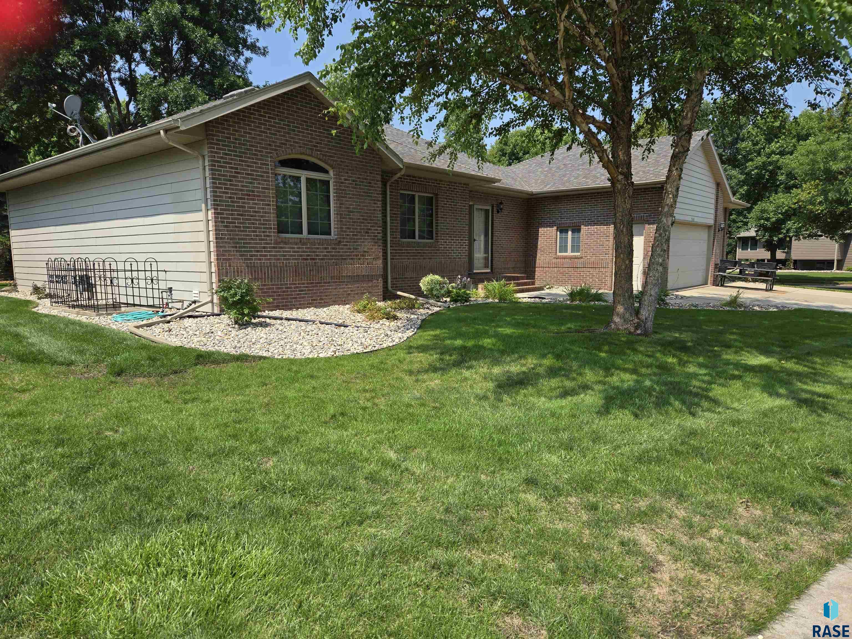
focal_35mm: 23
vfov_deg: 58.9
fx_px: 566
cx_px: 426
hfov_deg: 73.9
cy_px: 320
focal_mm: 5.4
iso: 25
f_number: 1.8
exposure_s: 1/1350
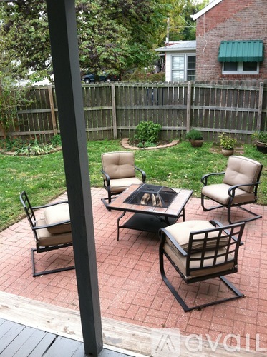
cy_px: 178
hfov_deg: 40.6
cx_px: 134
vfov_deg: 52.7
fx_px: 361
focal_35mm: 35
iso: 80
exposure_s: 1/143
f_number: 2.8
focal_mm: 3.85
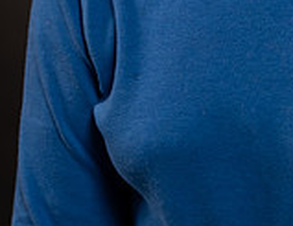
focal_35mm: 482
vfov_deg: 3.1
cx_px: 299
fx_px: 4126
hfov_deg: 4.1
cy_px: -139
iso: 250
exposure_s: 1/200
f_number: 7.1
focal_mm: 100
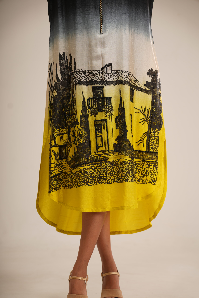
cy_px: 149
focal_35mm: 85
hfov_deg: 16.1
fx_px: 705
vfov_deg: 23.9
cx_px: 100
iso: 50
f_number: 4
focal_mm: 85
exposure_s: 1/160
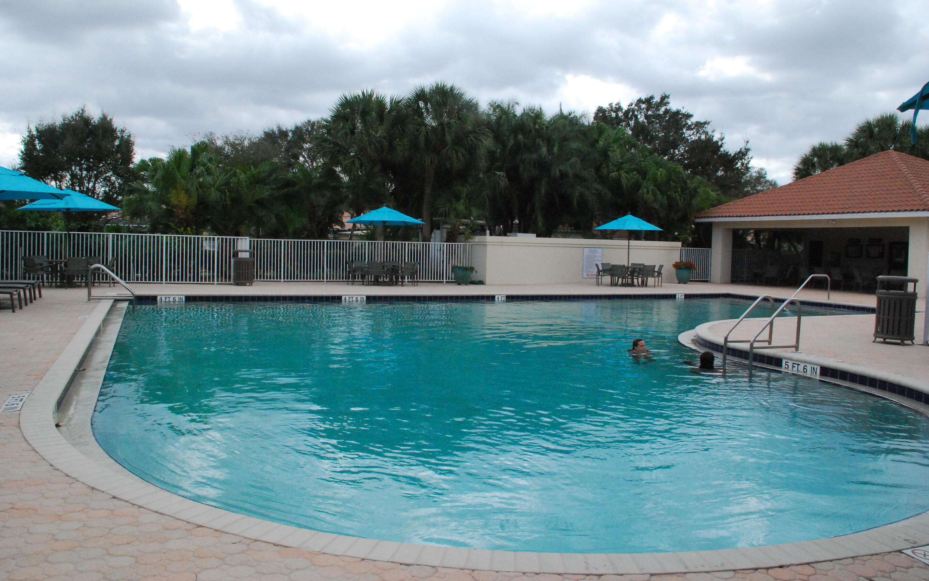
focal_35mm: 28
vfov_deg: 44.5
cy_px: 272
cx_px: 462
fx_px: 709
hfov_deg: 66.5
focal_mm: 18
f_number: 13
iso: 1600
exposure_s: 1/640
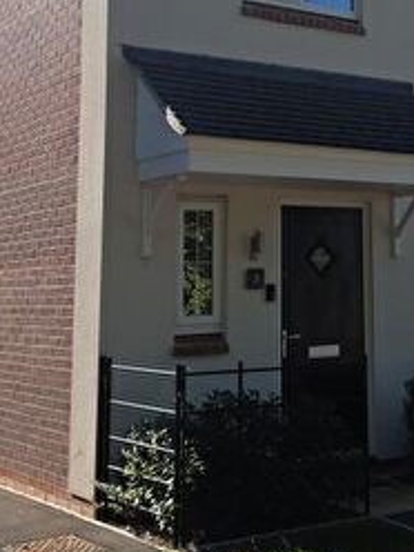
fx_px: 1037
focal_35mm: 65
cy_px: 99
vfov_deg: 29.1
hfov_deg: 22.2
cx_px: 349
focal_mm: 6.3
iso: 12
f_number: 1.7
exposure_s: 1/633
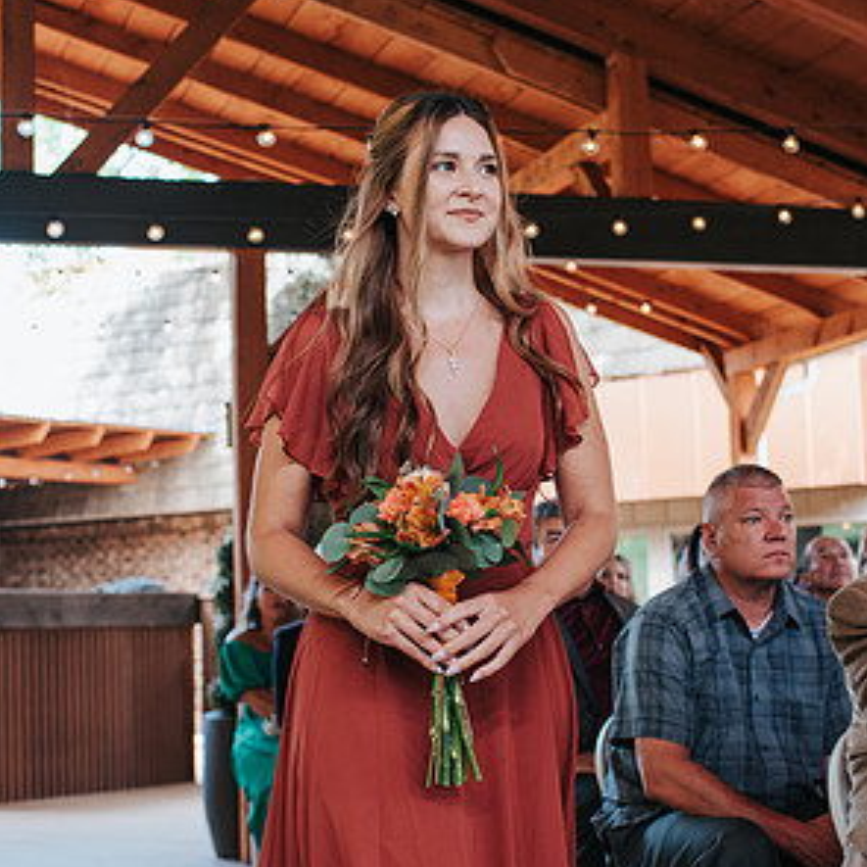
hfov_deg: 25.4
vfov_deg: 25.3
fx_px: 1927
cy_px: 479
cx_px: 419
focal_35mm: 68
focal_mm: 35
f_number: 3.2
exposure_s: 1/125
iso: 250
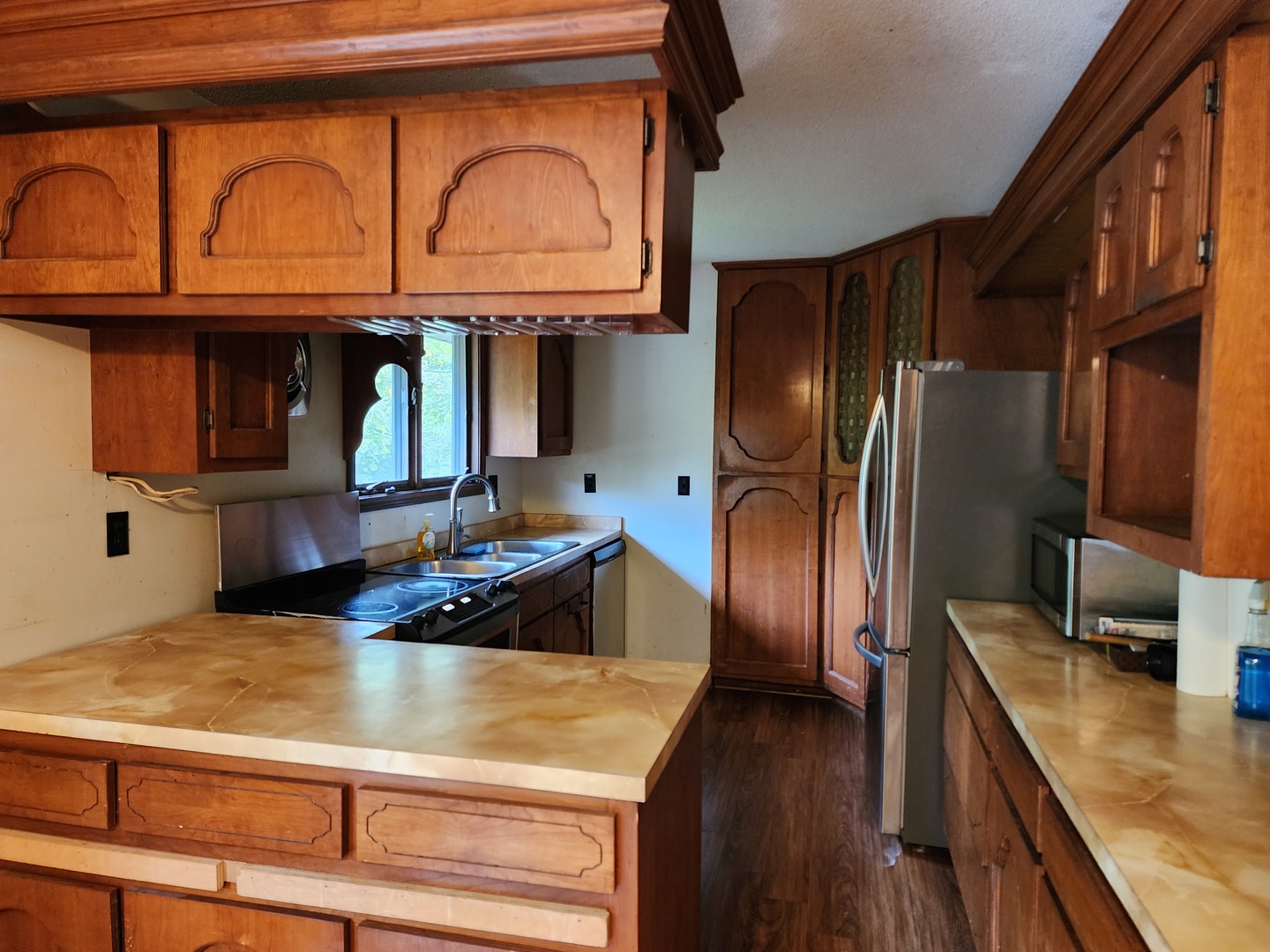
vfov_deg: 58.9
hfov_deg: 73.9
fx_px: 844
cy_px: 476
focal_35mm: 23
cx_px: 635
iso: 500
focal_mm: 6.4
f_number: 1.8
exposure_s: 1/60
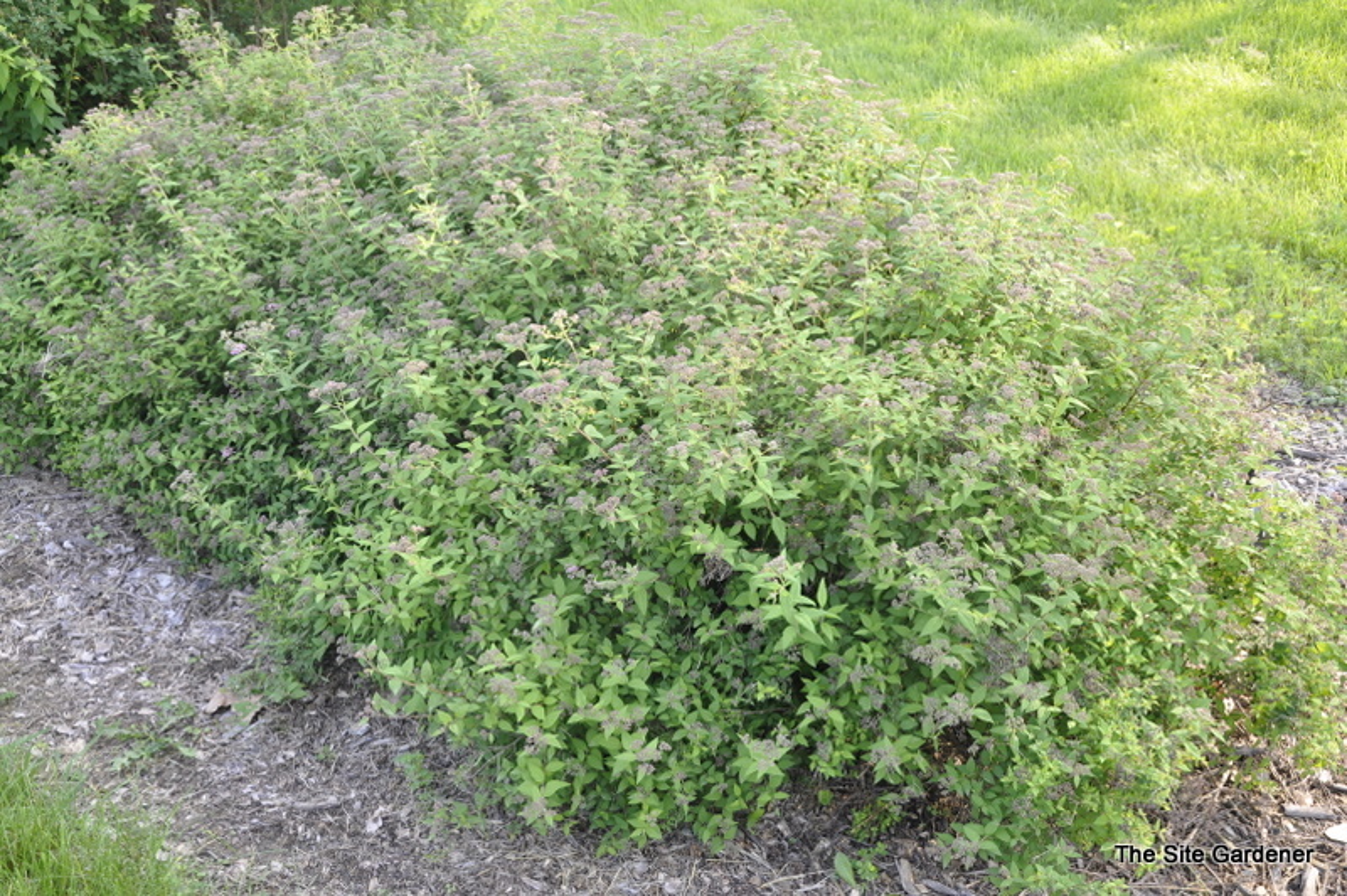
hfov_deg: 46.4
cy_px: 448
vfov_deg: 31.8
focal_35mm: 42
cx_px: 674
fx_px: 1570
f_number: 6.3
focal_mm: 28
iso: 200
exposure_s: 1/40
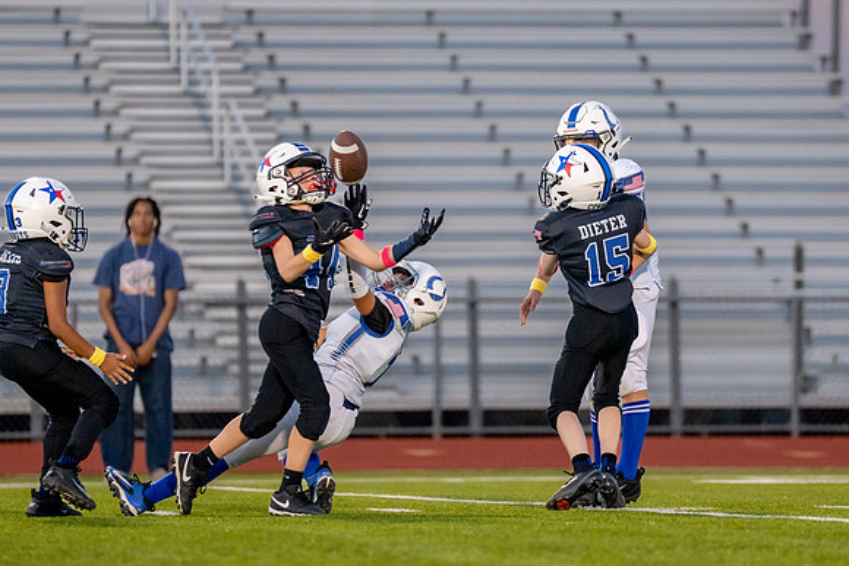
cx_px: 469
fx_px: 8364
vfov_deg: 3.9
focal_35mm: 355
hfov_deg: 5.8
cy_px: 249
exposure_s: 1/1250
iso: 1600
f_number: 2.8
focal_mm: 200
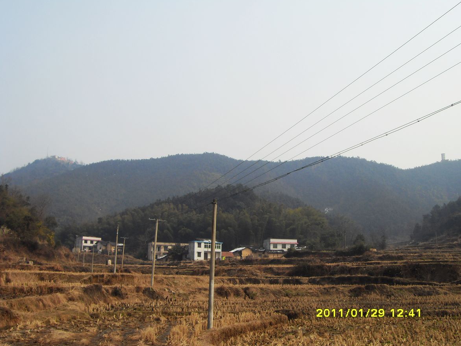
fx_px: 533
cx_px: 236
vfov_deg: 36.0
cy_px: 173
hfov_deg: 46.8
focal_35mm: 40
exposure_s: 1/350
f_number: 6.2
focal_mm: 6.6
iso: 80
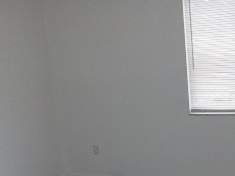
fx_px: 360
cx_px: 159
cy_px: 115
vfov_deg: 27.4
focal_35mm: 53
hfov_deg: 35.8
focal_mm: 5.7
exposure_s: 1/60
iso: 160
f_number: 2.8
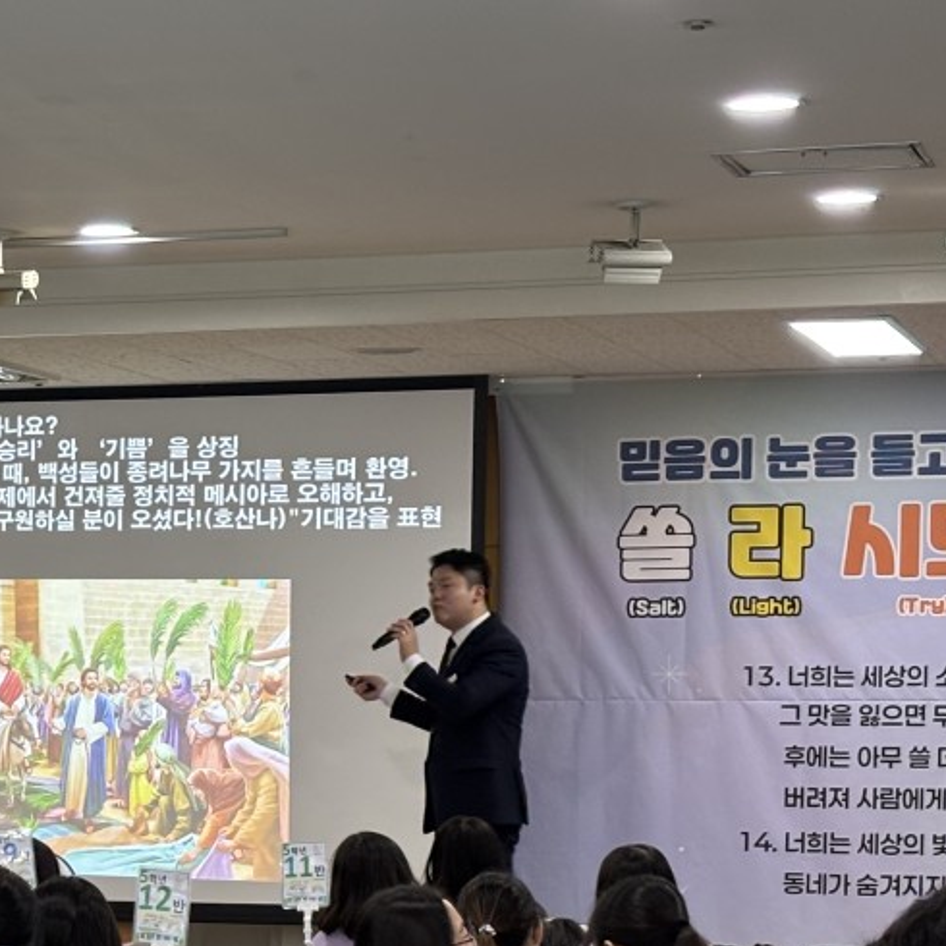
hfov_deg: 14.2
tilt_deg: -3.1
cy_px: 896
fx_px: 3710
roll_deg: -1.1
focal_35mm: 120
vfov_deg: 14.3
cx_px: -68
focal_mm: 5.96
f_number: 1.6
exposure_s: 1/60
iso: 100
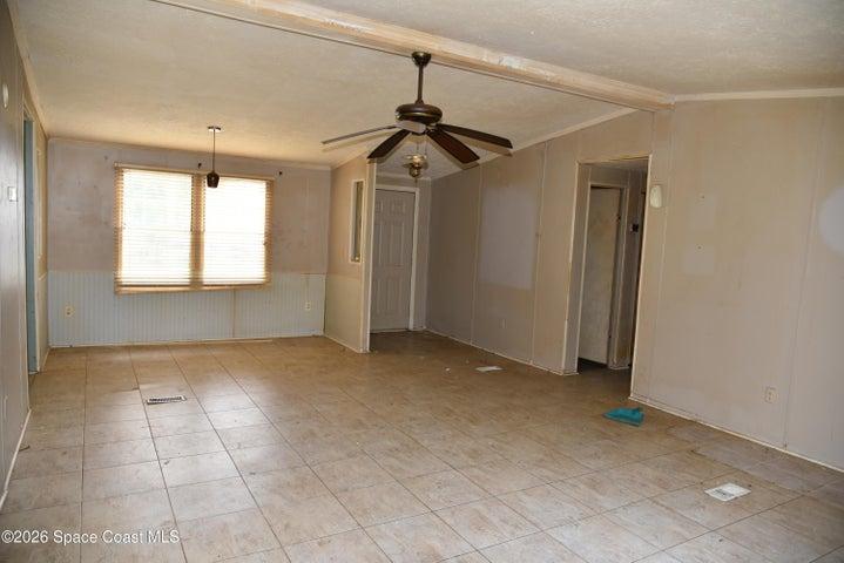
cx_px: 422
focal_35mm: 24
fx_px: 563
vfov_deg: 53.2
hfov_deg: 73.7
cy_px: 282
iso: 800
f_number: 4.5
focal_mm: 24
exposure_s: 1/80
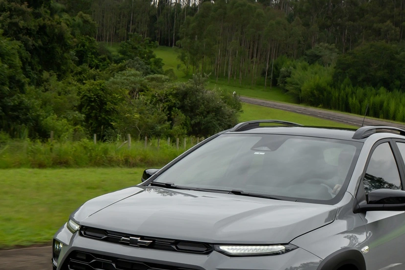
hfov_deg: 29.2
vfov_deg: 19.6
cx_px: 199
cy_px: 202
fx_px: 776
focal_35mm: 69
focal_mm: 38
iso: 320
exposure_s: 1/100
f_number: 14
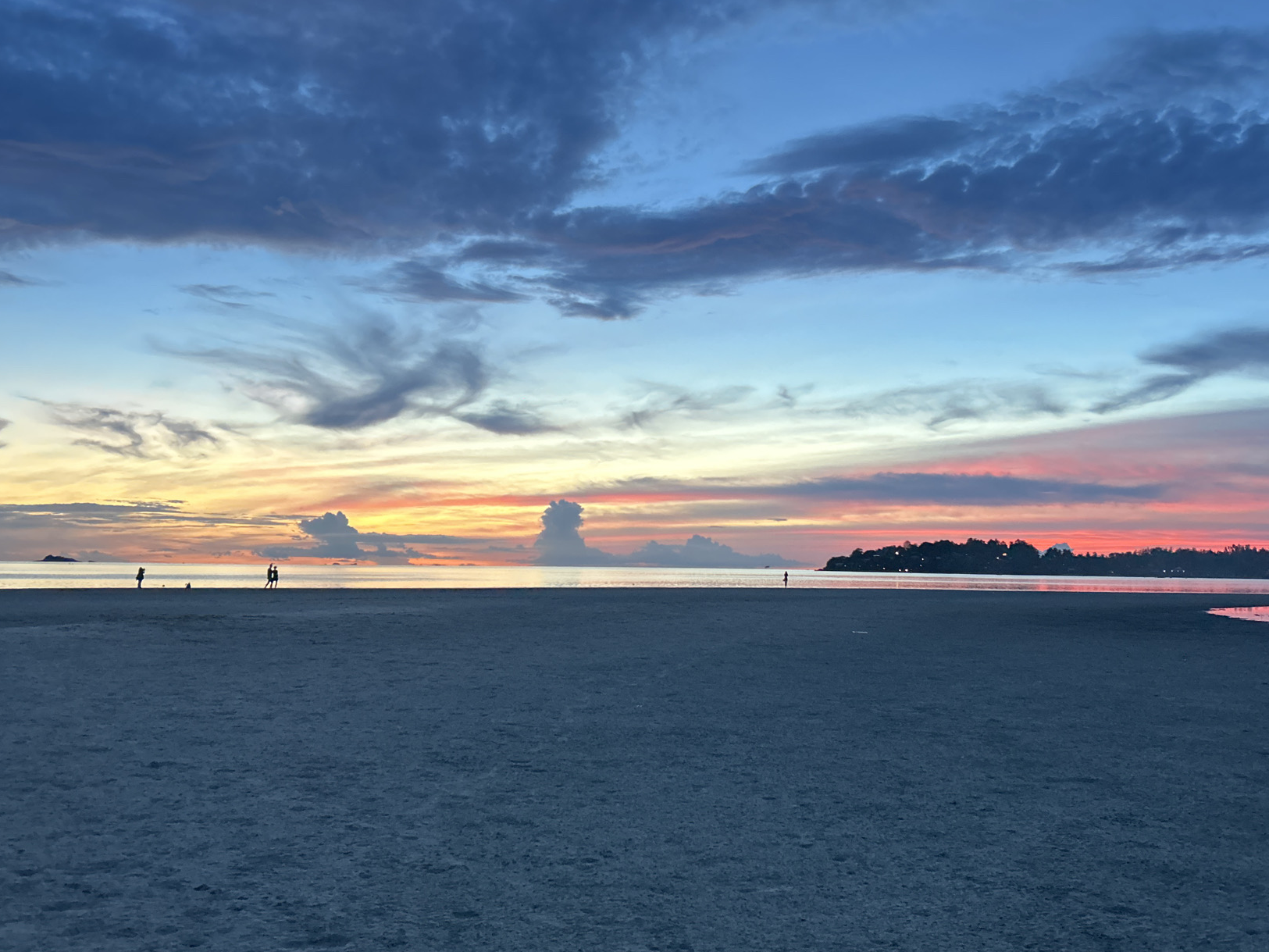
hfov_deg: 56.7
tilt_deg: +5.1
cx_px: 694
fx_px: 1173
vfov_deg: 44.1
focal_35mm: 32
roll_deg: -0.4
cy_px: 444
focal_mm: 5.7
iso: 500
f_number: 1.5
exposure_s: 1/41
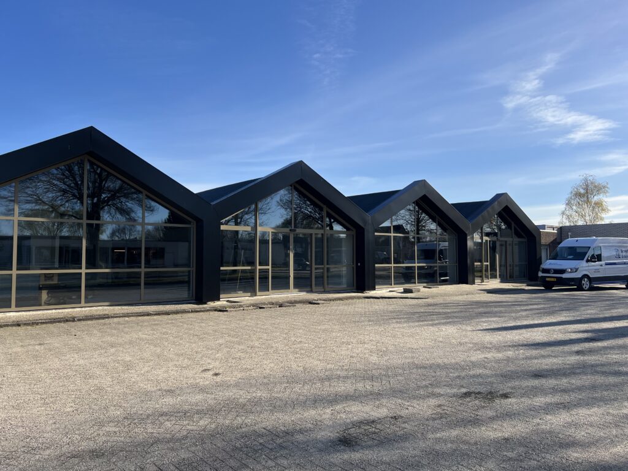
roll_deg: +0.3
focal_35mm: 26
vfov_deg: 53.1
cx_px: 314
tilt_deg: +2.2
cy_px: 236
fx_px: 472
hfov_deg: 67.3
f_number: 1.5
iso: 50
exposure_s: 1/3257
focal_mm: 5.7
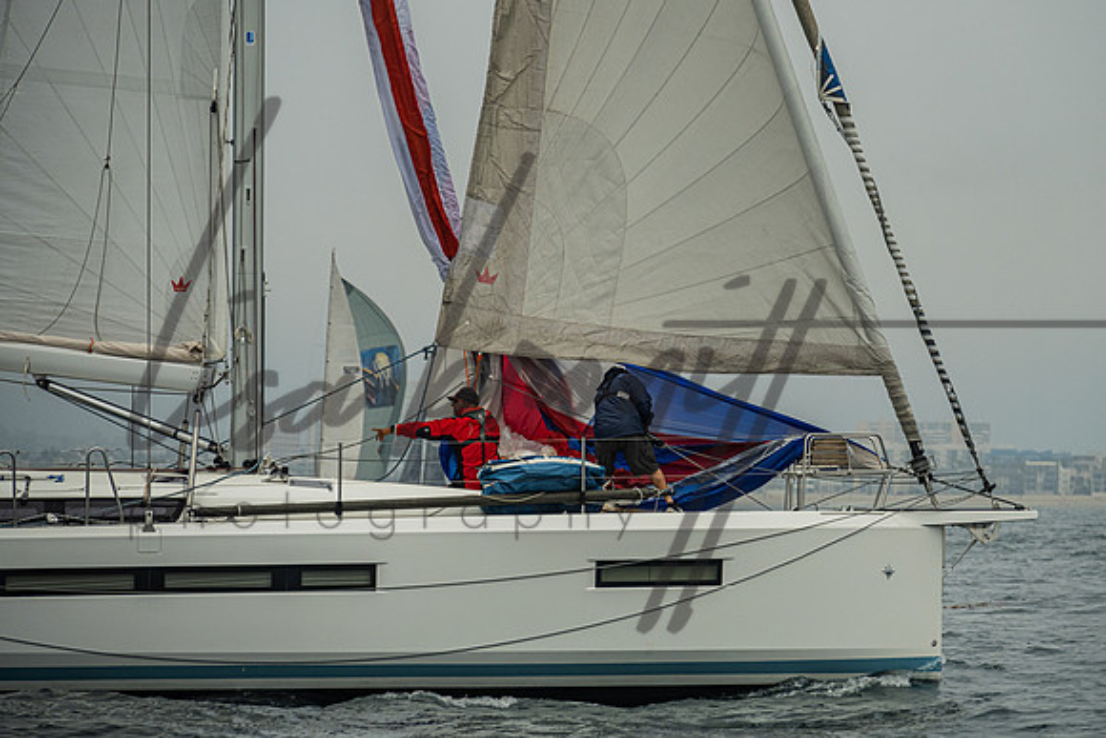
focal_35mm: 248
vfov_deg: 5.5
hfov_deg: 8.3
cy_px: 286
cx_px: 680
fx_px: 7625
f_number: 6.3
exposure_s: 1/2500
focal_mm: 200
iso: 400
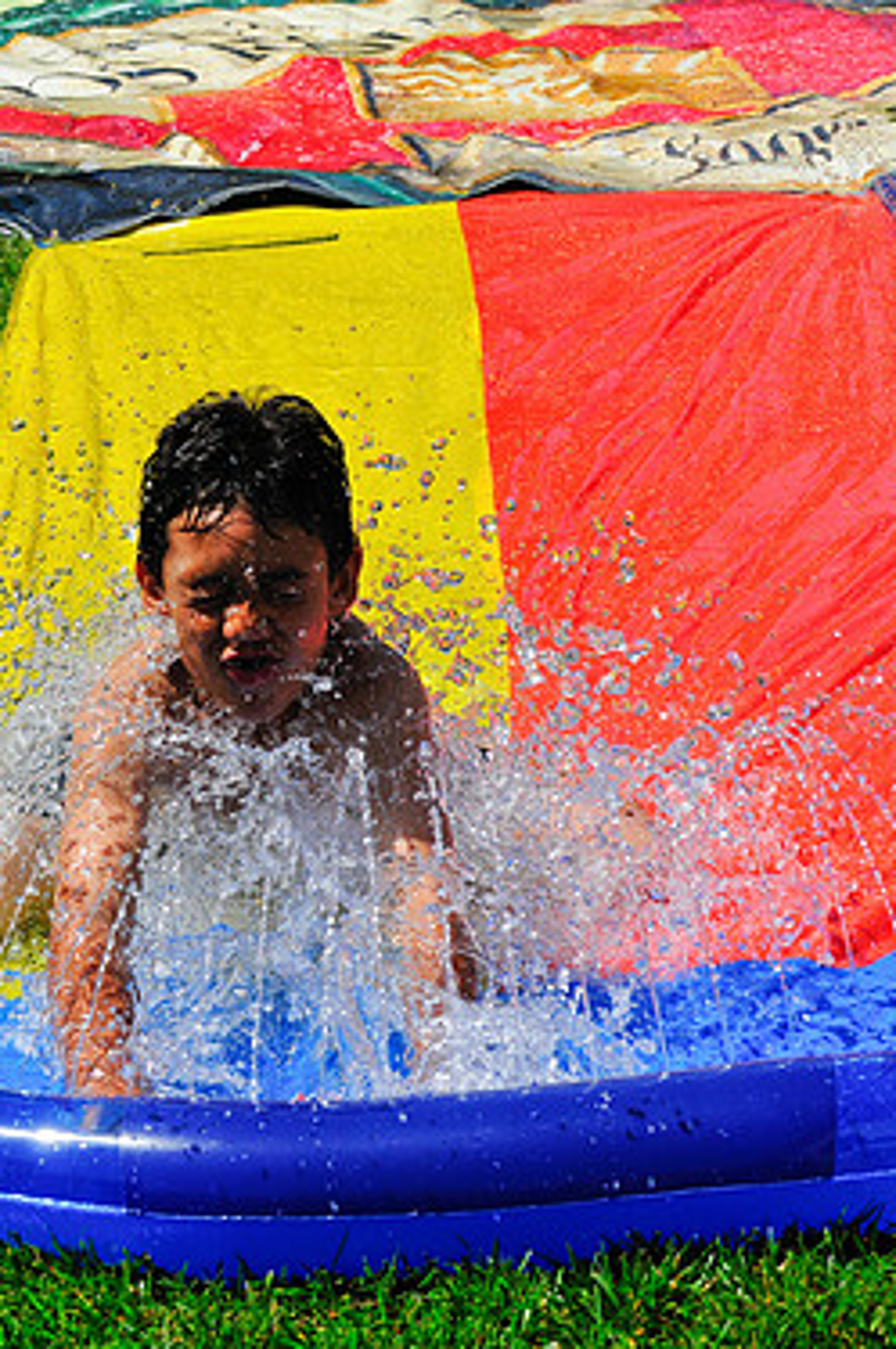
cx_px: 369
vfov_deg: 16.3
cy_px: 741
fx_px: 4717
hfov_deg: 10.8
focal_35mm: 126
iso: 400
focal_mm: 70
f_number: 11
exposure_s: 1/800
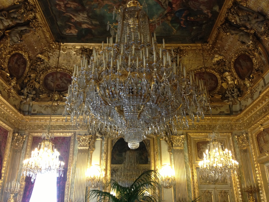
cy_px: 101
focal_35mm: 35
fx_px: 272
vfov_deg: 40.7
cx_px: 134
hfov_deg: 52.6
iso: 200
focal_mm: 4.28
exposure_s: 1/20
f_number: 2.4
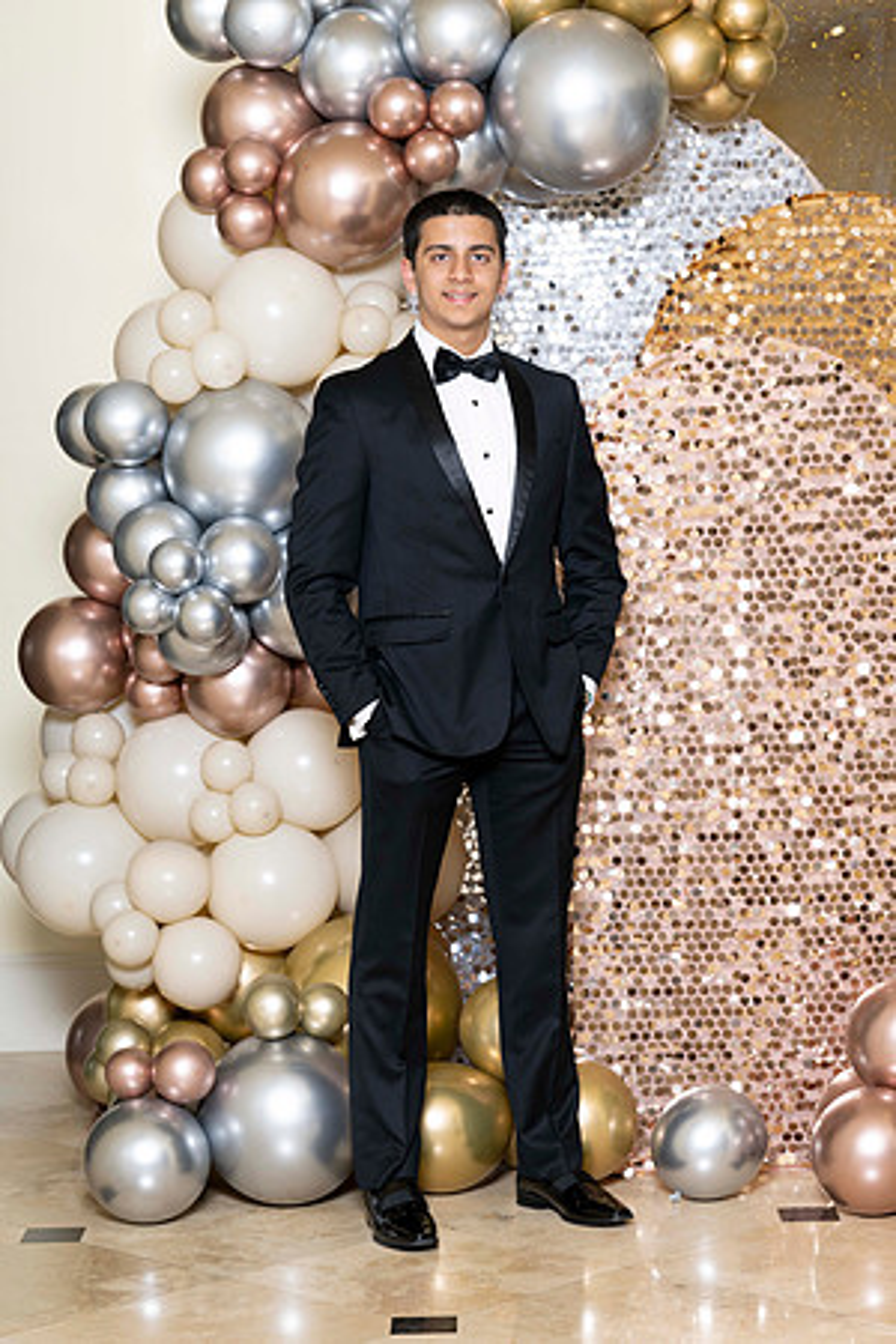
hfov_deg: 15.0
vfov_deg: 22.4
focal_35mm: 91
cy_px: 672
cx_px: 448
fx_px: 3397
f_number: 5.6
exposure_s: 1/200
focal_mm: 91
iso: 250
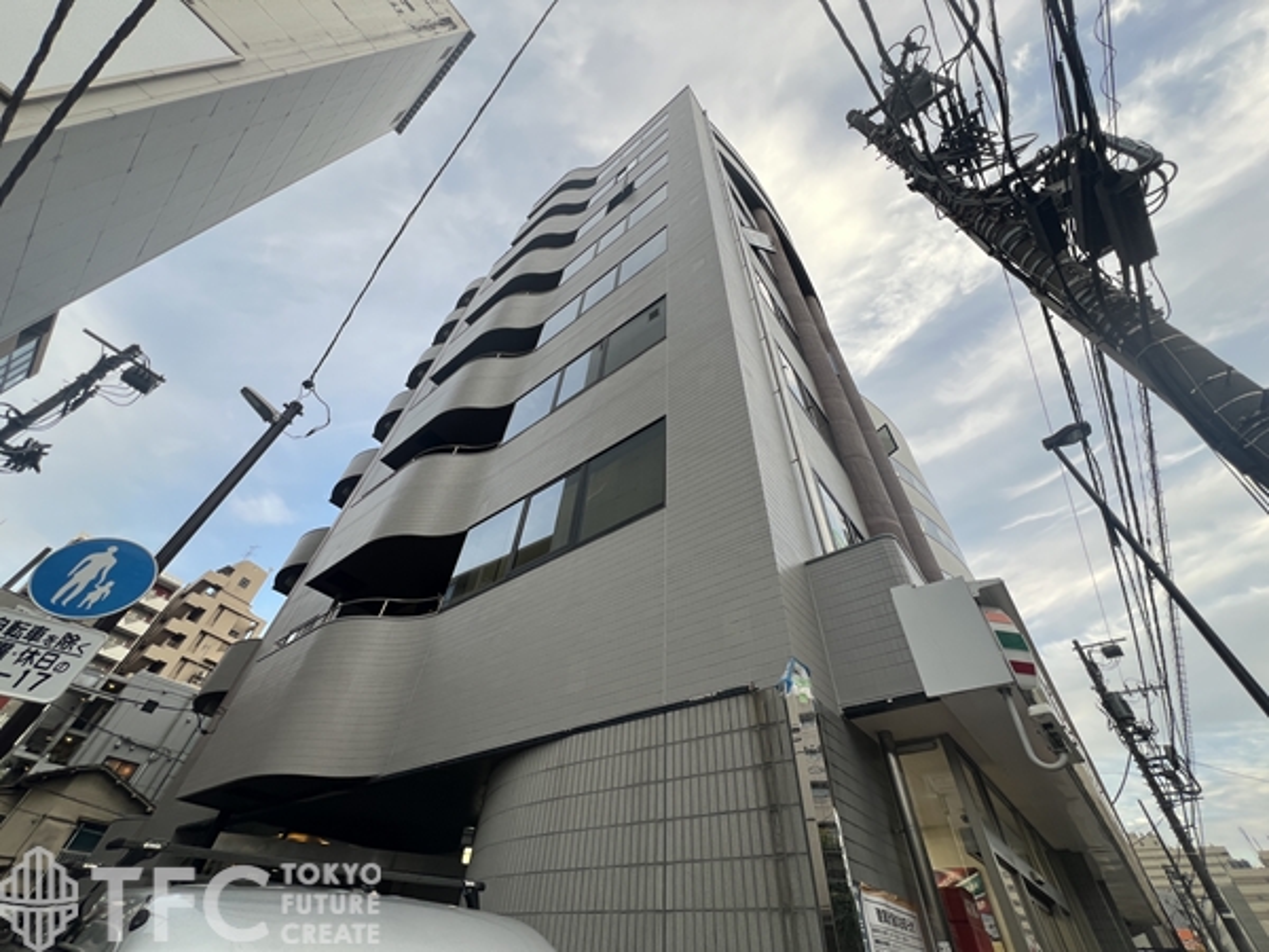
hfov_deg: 106.2
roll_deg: -5.3
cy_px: 476
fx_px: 477
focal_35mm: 13
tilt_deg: +44.0
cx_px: 634
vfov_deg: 89.9
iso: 40
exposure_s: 1/99
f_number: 1.8
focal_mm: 1.57
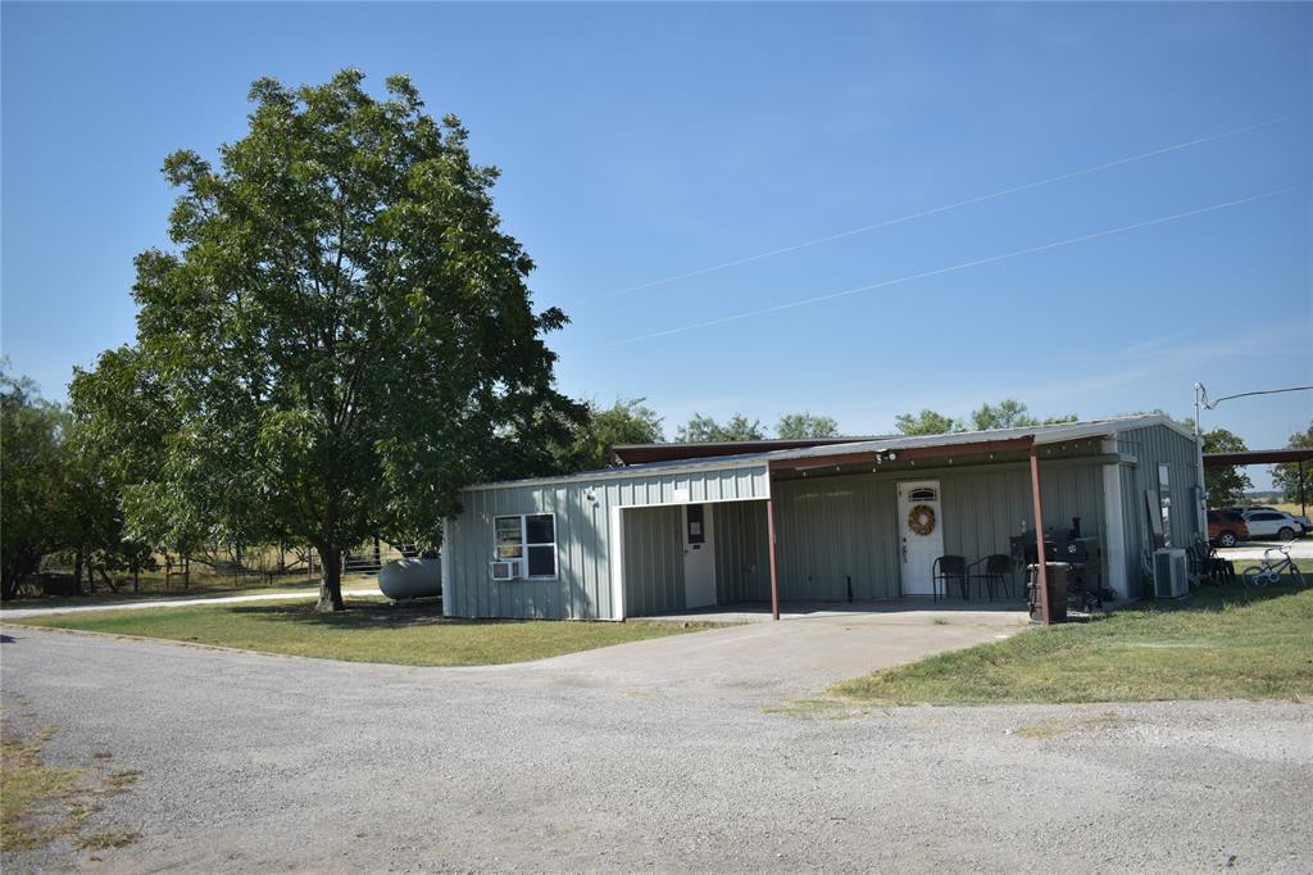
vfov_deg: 43.6
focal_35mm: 30
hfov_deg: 61.9
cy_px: 438
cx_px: 656
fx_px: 1094
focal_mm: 20
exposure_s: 1/800
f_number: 3.8
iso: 100
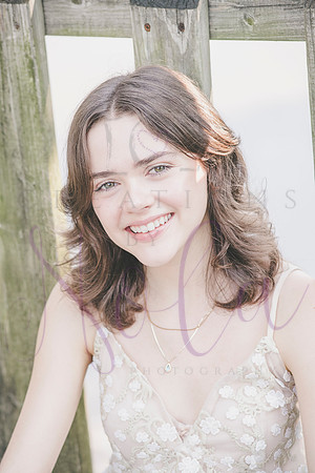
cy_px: 236
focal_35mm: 120
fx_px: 1575
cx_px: 158
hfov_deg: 11.4
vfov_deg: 17.1
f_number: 5
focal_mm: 120
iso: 400
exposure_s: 1/320
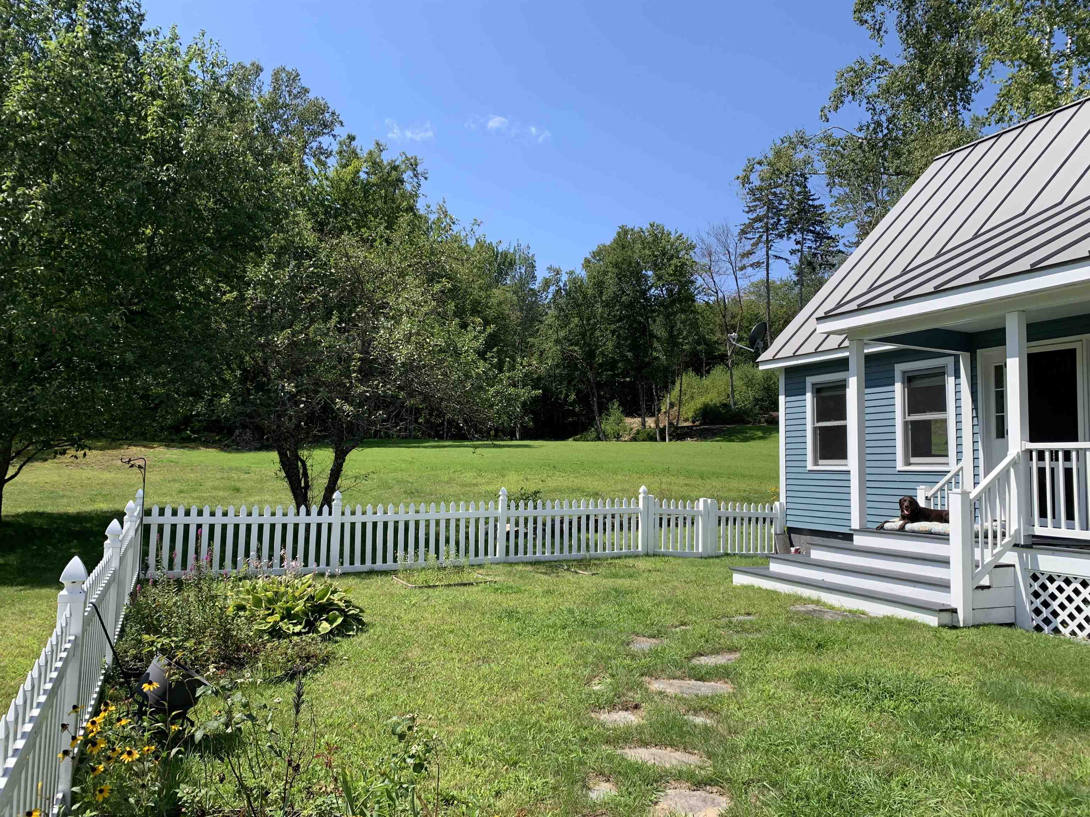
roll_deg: -1.6
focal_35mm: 26
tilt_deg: +3.0
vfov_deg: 53.1
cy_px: 408
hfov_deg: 67.3
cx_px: 545
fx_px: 819
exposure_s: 1/1718
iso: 25
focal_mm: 4.25
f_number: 1.8
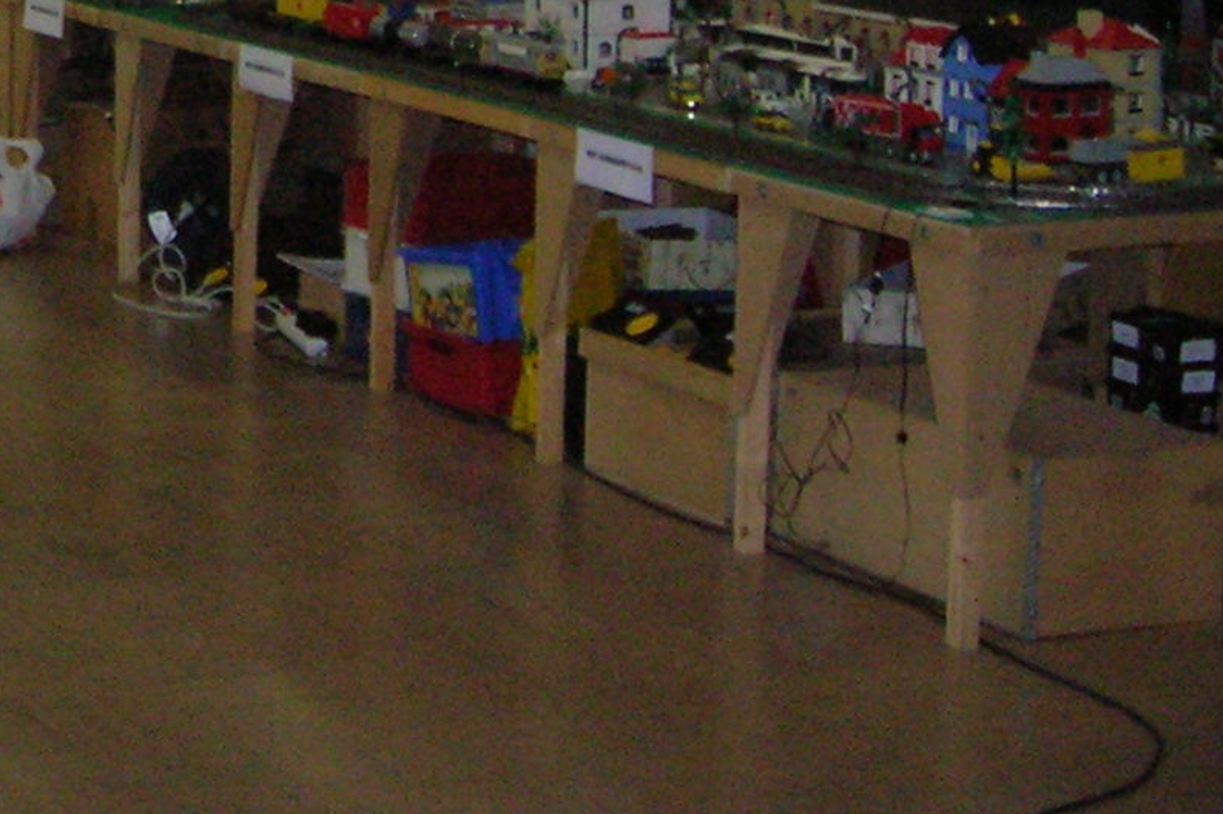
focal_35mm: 102
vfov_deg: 13.1
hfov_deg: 19.0
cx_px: -219
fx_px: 3464
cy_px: -153
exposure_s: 1/60.1
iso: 200
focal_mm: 5.7
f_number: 2.9
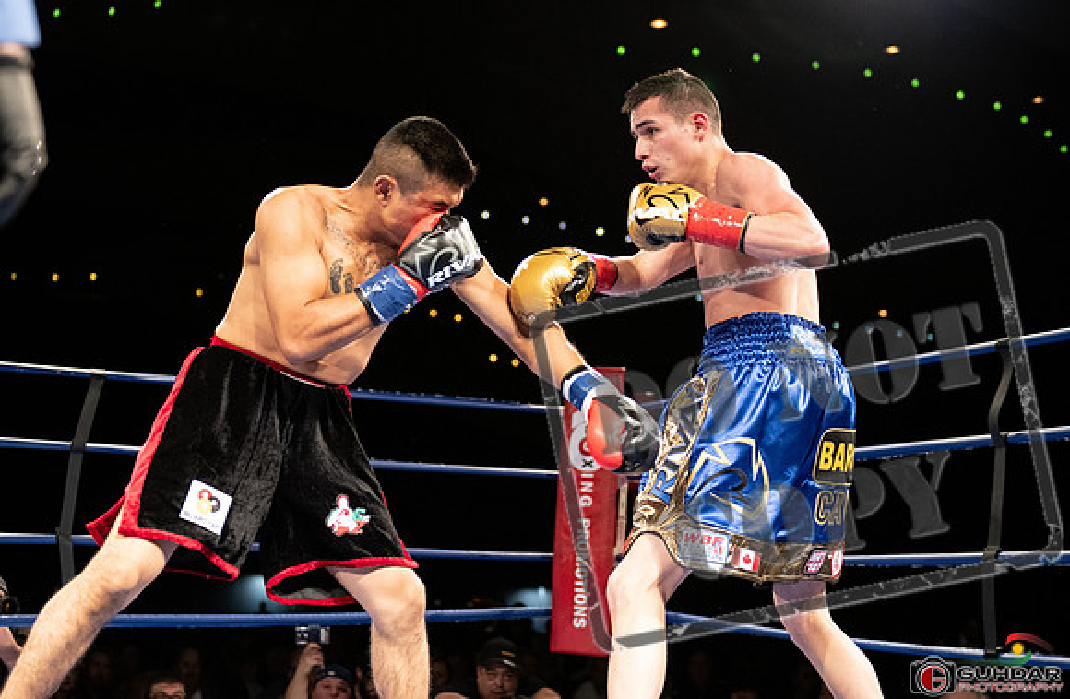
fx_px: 1729
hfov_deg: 34.3
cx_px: 454
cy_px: 328
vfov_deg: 22.9
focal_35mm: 59
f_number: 2.8
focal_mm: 50
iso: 2500
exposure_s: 1/1000
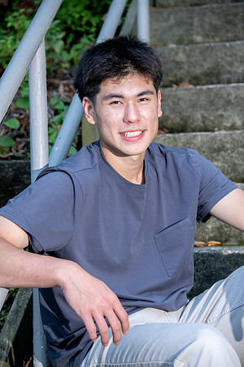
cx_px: 122
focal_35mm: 135
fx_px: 1372
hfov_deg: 10.2
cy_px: 184
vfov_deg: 15.2
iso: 5000
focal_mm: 135
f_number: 6.3
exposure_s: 1/160
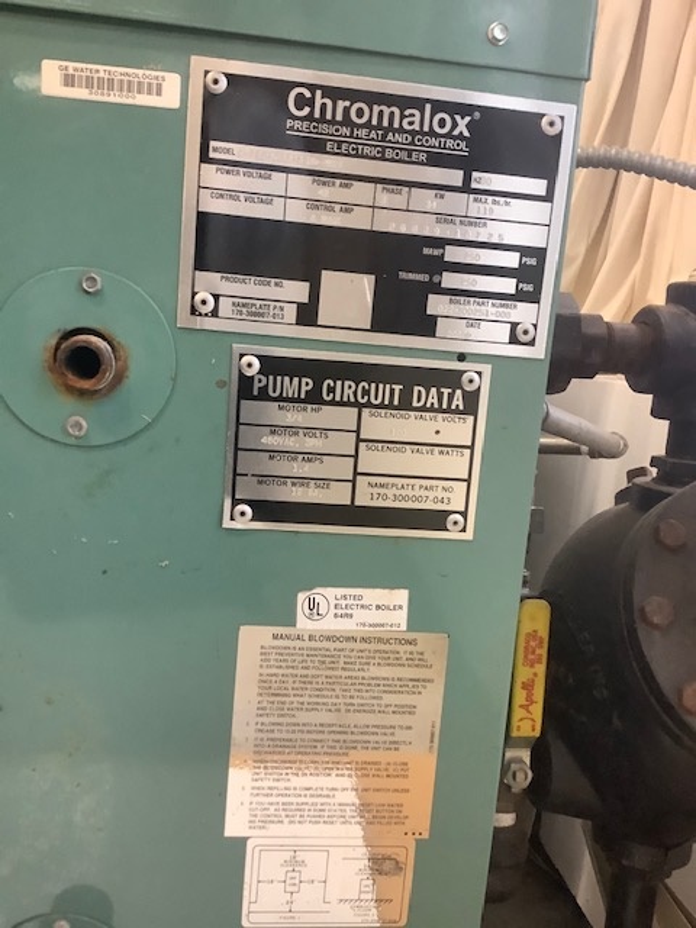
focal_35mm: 31
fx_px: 831
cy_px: 464
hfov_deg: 45.4
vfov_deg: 58.4
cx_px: 348
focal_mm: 3.3
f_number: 2.4
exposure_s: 1/60
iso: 250
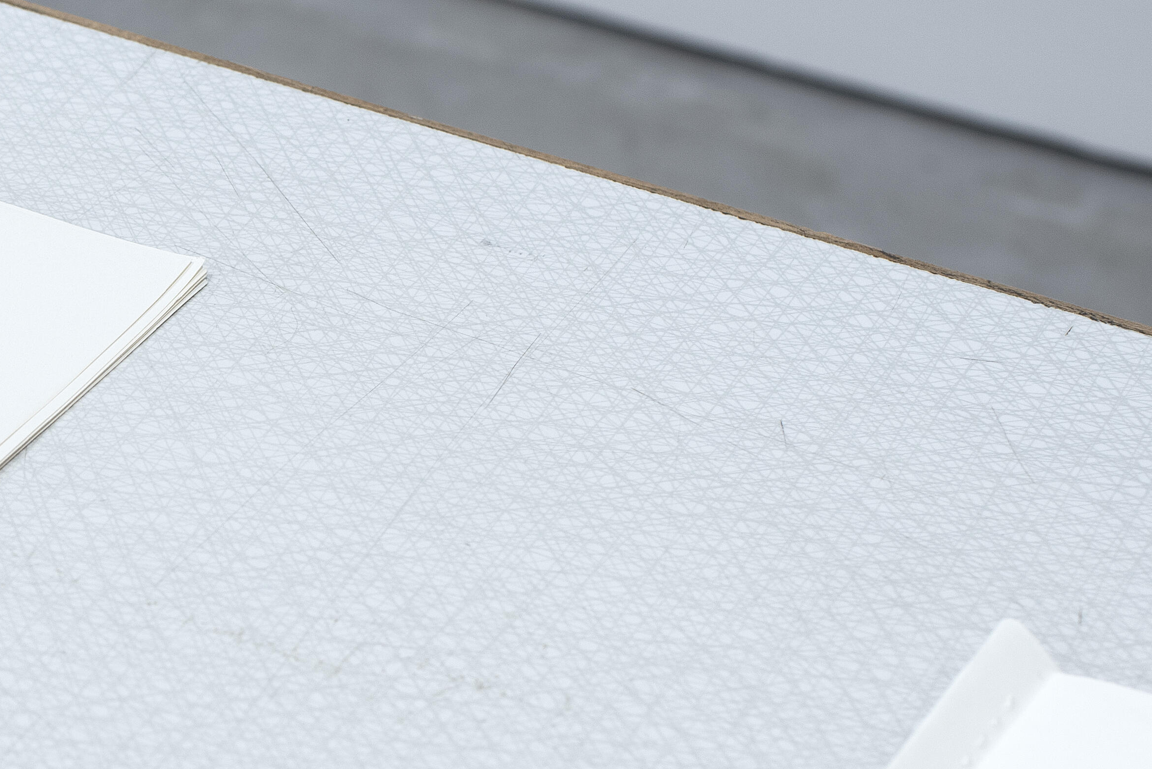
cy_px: 545
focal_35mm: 128
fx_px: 4098
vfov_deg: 10.7
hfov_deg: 15.6
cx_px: -121
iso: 250
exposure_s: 1/15
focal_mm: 50
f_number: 5.6
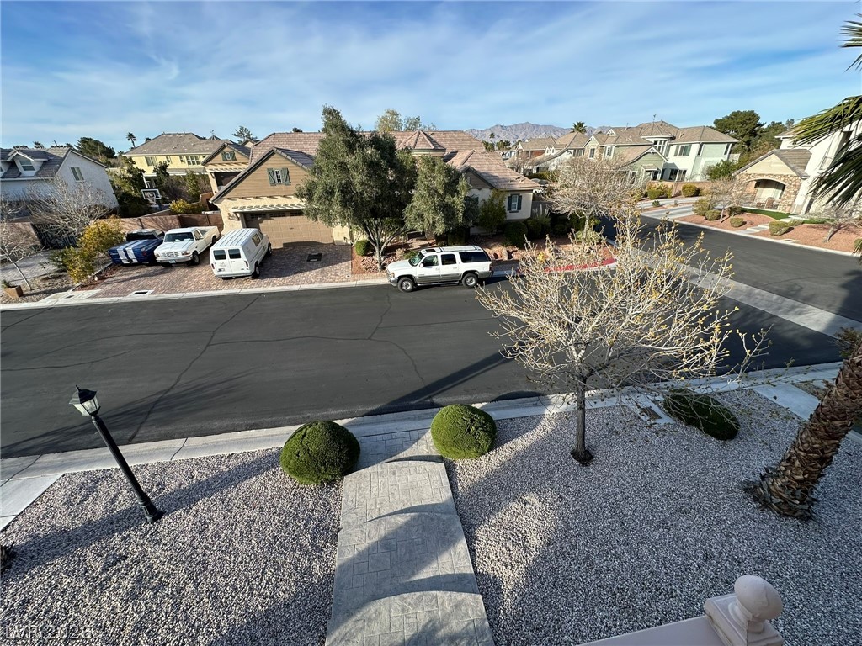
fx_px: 349
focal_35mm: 14
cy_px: 323
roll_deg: +1.6
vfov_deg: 85.7
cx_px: 431
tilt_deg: -24.3
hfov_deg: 102.1
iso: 40
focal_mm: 2.22
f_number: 2.2
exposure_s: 1/491
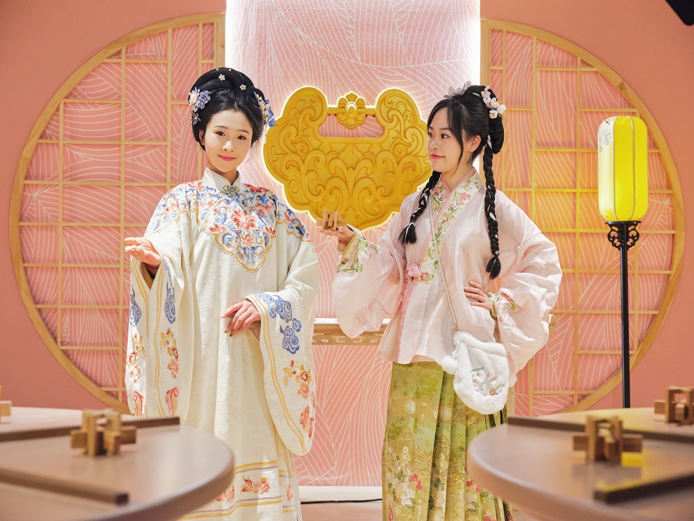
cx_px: 347
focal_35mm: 51
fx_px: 1022
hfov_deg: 37.5
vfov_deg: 28.6
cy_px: 260
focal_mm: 64
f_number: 5.6
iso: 2500
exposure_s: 1/100
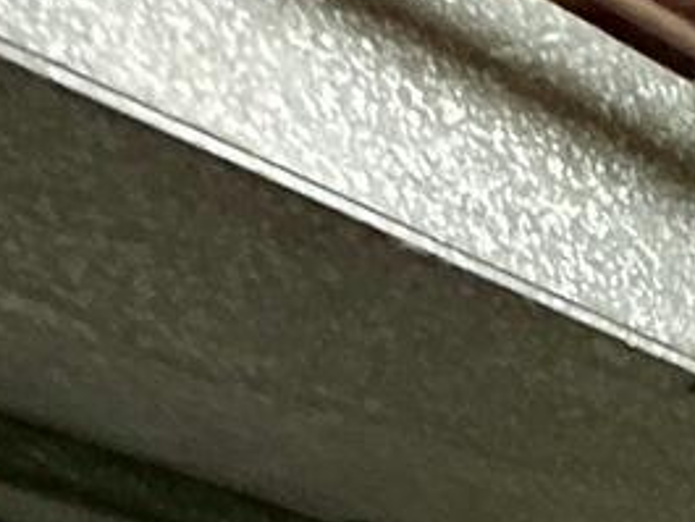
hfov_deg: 14.2
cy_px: 1810
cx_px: 1519
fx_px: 2169
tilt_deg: -11.3
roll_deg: -0.4
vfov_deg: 9.1
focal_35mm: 108
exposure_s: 1/60
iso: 400
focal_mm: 2.22
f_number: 2.2
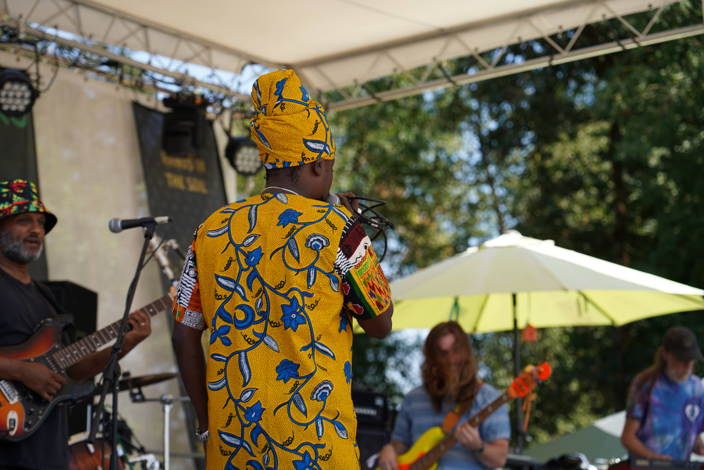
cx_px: 352
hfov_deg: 19.5
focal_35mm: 105
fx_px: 2053
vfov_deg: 13.0
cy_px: 235
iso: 100
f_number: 5
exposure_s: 1/250
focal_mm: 105
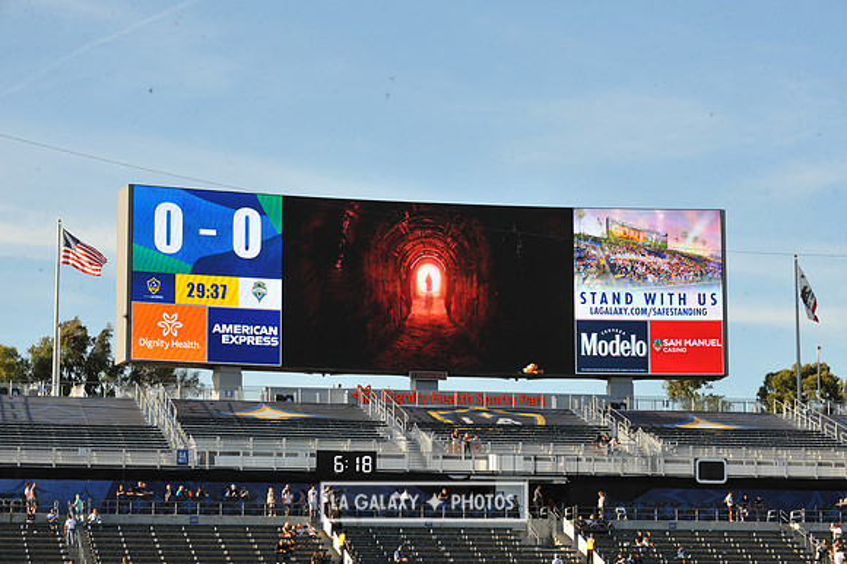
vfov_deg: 13.0
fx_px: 2469
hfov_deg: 19.5
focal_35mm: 105
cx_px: 424
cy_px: 282
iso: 1600
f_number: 14
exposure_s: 1/800
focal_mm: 105
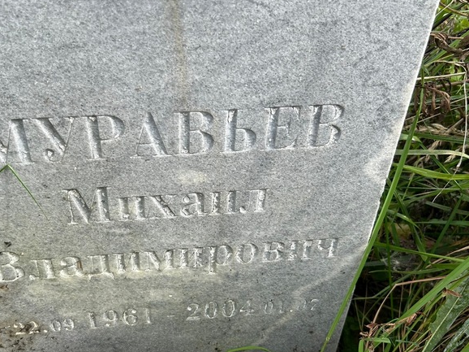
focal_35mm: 36
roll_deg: +8.6
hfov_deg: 51.1
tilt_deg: -29.1
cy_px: 184
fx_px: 488
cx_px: 190
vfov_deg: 39.6
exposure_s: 1/1159
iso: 50
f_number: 1.5
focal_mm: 5.7
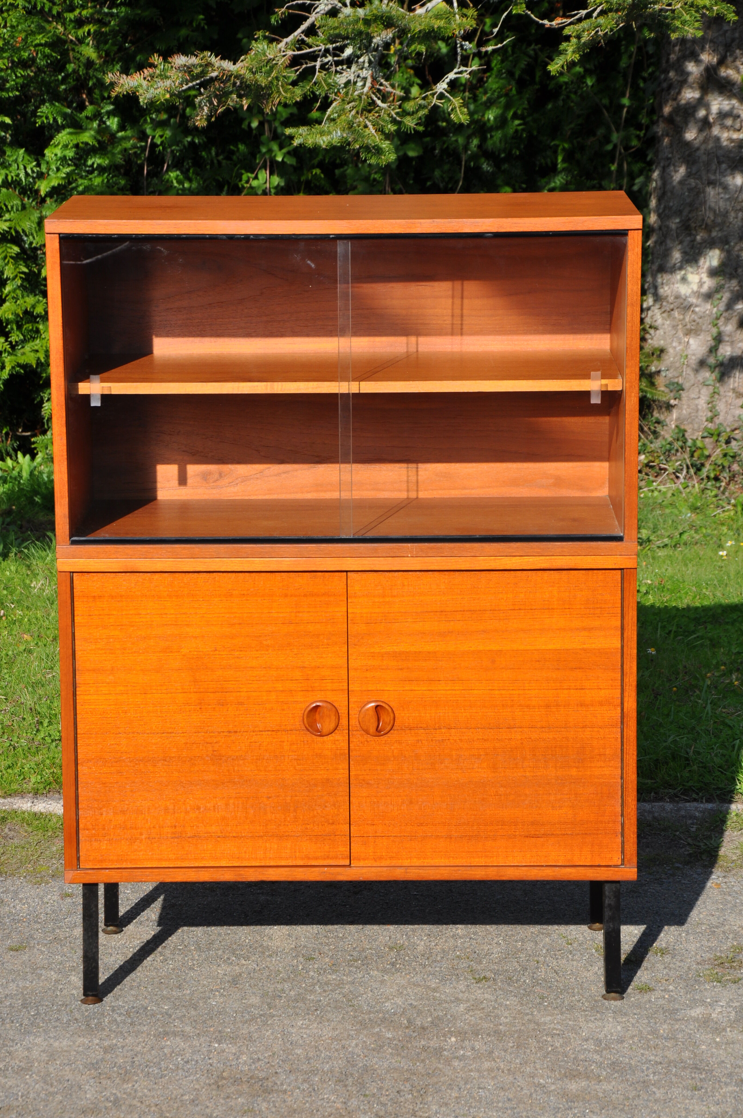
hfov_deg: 12.5
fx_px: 3384
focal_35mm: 109
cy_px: 571
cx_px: 358
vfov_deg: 18.8
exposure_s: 1/350
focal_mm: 70
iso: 200
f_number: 9.5
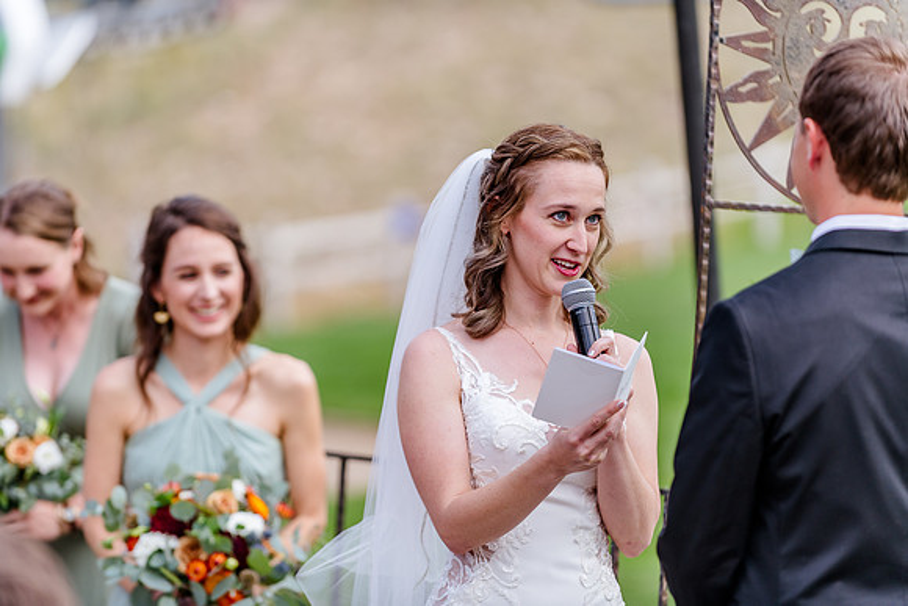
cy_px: 303
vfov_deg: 7.9
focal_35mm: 175
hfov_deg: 11.7
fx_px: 4415
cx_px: 454
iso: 200
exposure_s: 1/1250
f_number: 2.8
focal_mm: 175
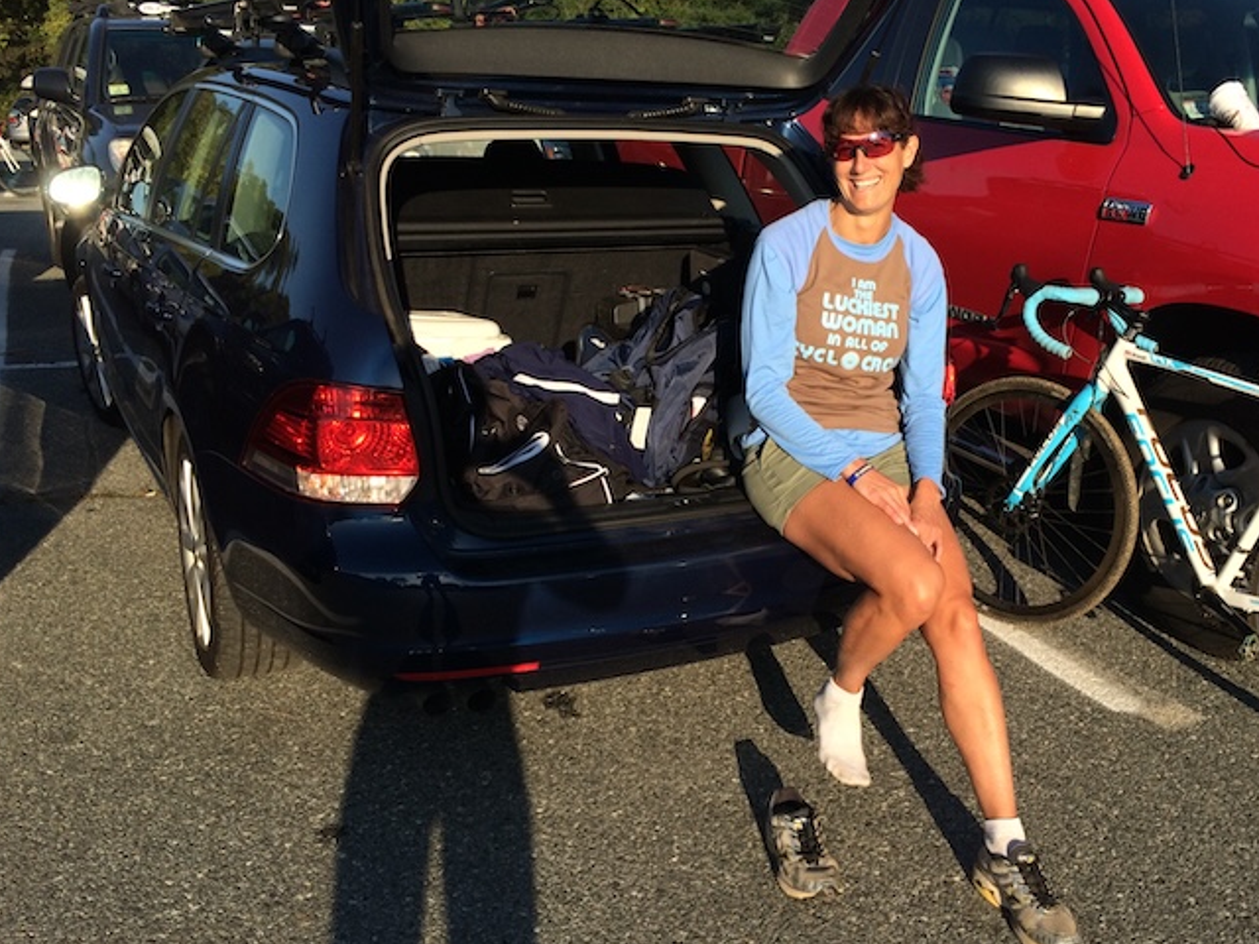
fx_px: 1237
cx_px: 712
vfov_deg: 41.8
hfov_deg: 53.8
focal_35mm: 34
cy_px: 491
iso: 32
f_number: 2.2
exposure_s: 1/1786
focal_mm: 4.15
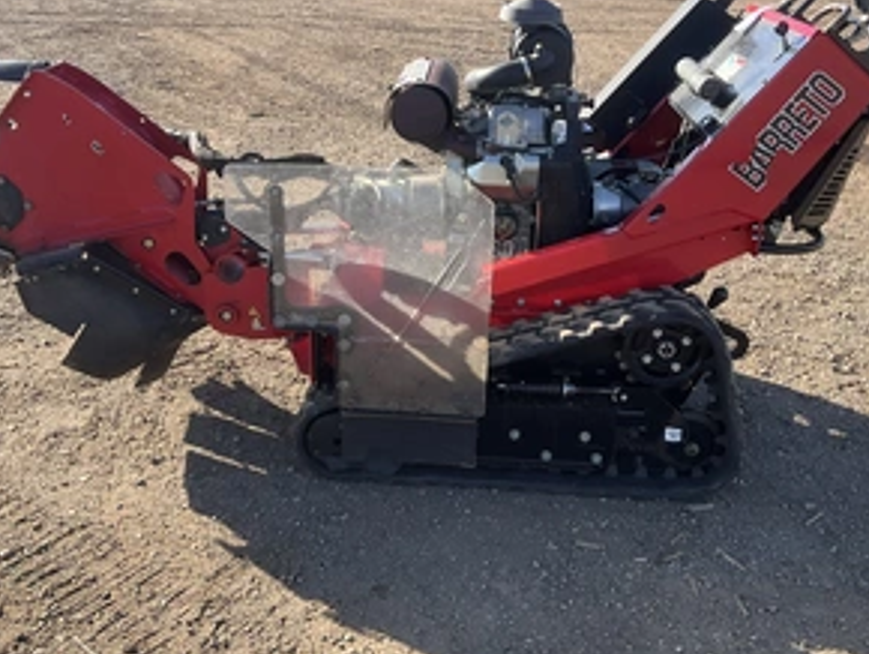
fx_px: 1005
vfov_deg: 35.9
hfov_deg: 46.8
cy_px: 258
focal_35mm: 40
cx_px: 417
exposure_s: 1/422
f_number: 1.8
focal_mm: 3
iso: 25
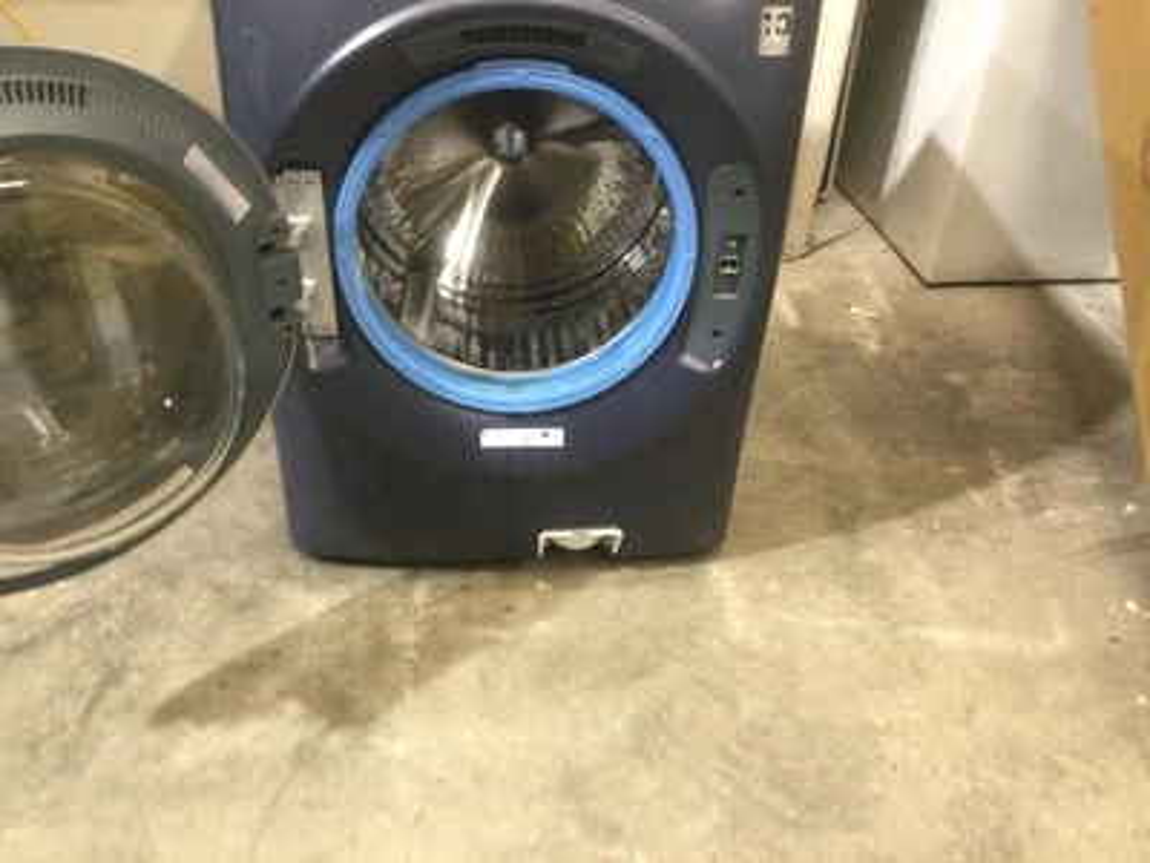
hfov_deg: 58.4
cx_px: 575
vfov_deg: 45.4
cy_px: 432
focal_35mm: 31
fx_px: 1030
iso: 200
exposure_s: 1/24
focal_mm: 3.3
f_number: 2.4
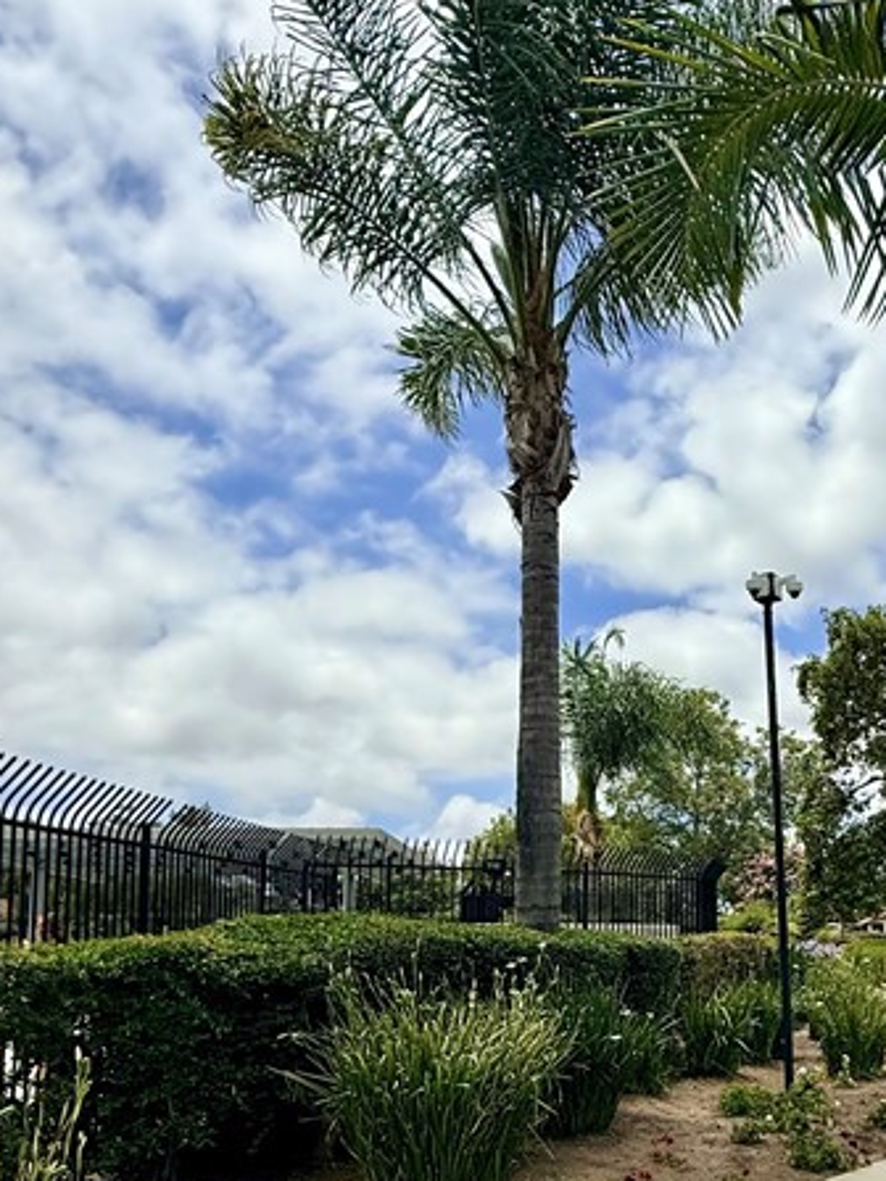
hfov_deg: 42.6
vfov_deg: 55.0
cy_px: 836
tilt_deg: +5.6
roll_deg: -0.6
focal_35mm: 32
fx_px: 1092
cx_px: 678
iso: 50
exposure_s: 1/4425
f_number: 2.2
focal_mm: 2.22
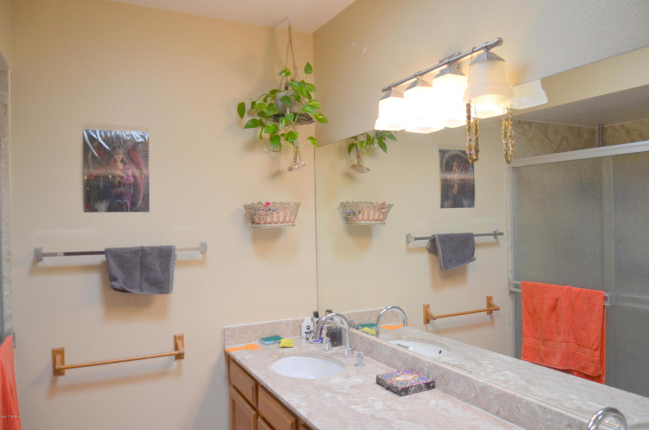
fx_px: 486
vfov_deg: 47.7
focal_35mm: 27
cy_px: 215
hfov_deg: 67.5
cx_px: 324
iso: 400
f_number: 5
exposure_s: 1/100
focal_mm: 18
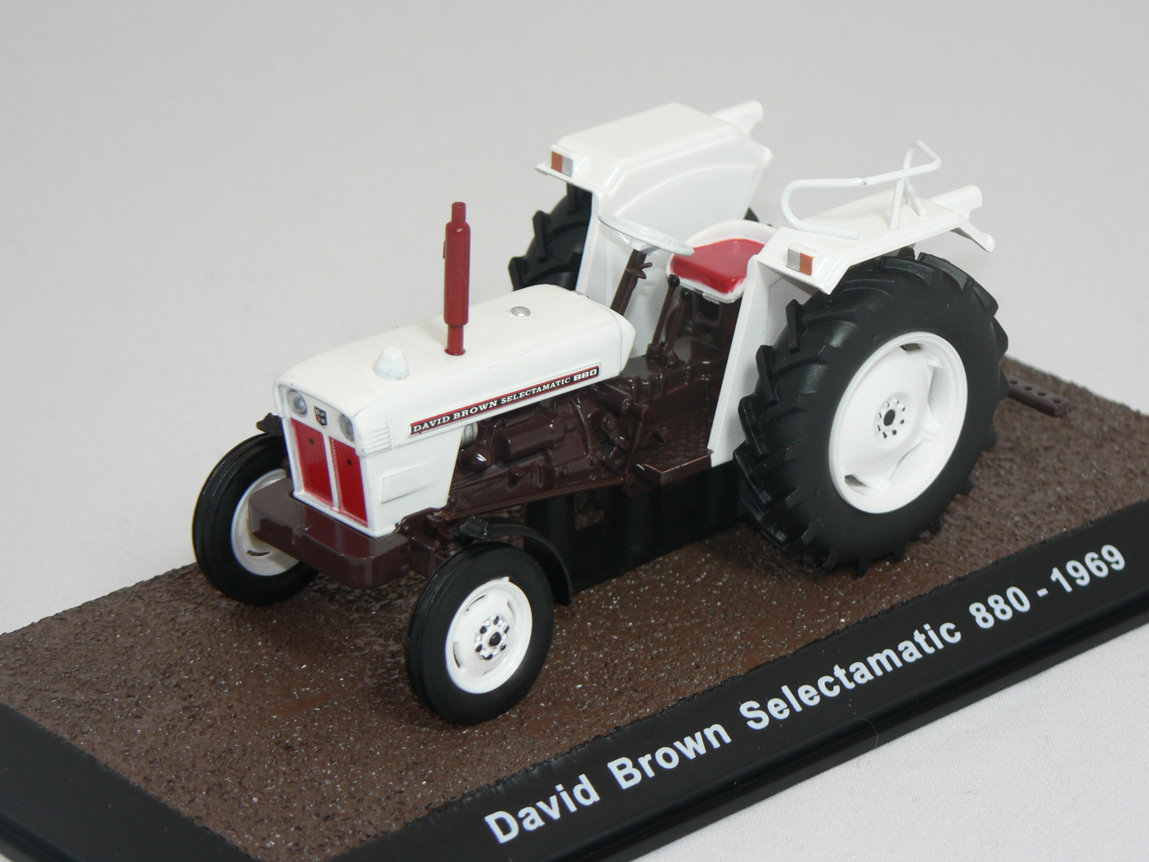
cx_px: 574
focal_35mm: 147
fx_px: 4879
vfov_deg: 10.1
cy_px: 431
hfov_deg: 13.4
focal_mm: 24.6
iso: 80
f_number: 3.3
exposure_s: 1/60
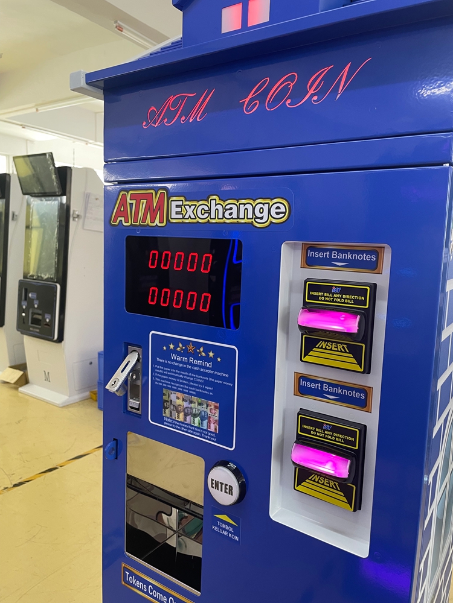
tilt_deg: -6.4
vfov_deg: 67.3
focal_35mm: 26
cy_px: 302
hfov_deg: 53.1
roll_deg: -1.4
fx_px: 454
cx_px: 226
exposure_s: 1/65
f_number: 1.6
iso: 125
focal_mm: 4.2
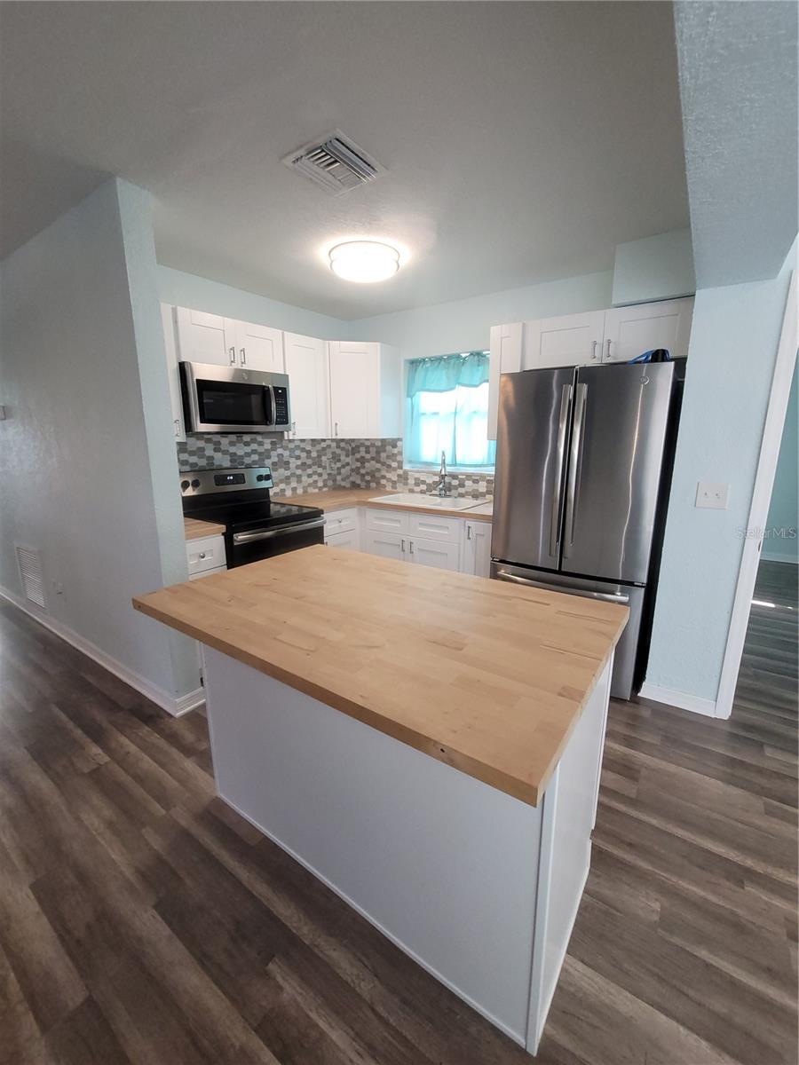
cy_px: 532
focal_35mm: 13
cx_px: 400
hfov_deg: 89.9
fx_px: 400
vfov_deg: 106.2
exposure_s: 1/60
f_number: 2.2
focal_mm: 2.2
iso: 200
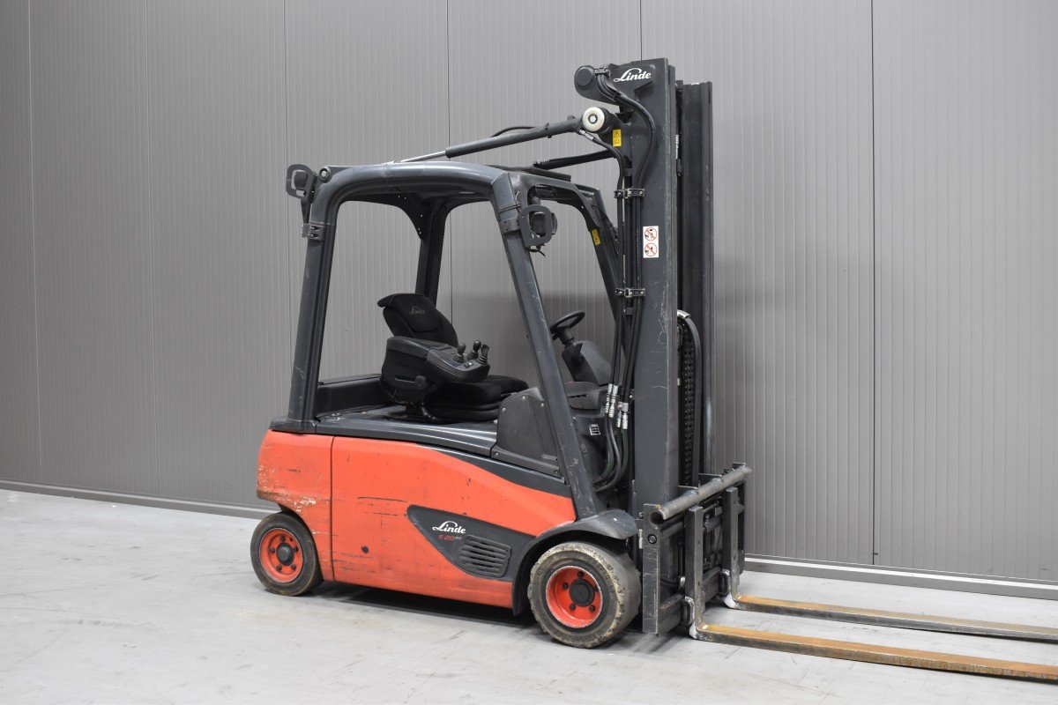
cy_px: 352
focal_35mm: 38
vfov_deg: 35.5
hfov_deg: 51.3
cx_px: 529
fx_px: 1102
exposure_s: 1/30
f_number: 5.6
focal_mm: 25
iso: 1600
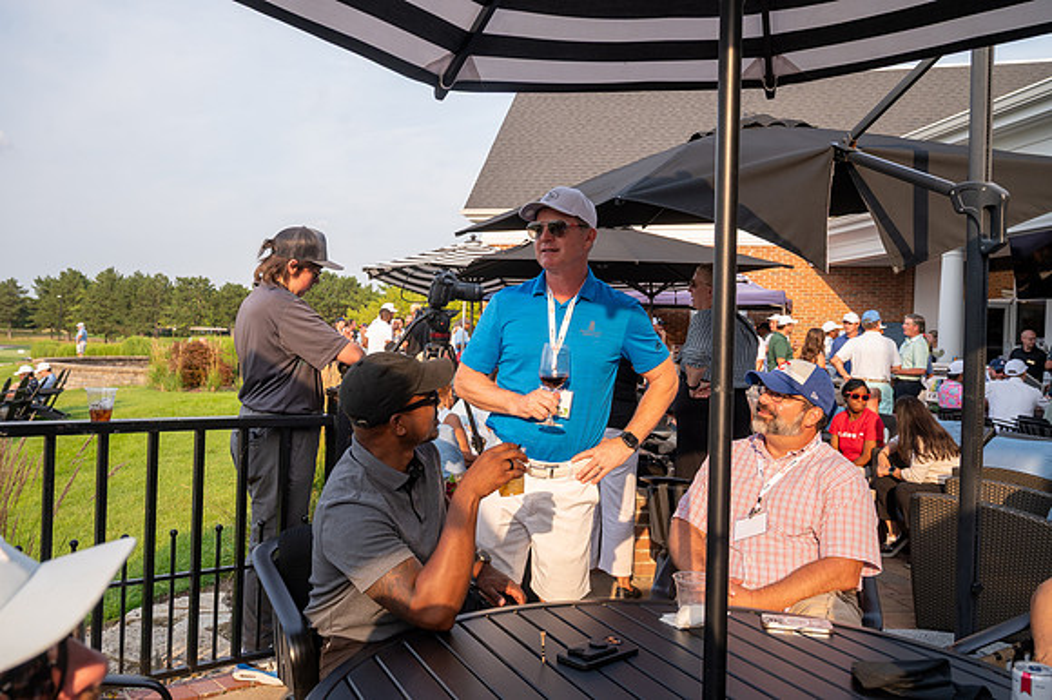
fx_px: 891
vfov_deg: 42.9
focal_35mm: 30
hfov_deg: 61.1
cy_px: 350
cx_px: 526
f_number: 6.3
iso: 250
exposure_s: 1/250
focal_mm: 30.5
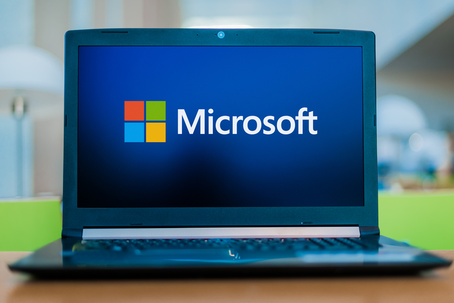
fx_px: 631
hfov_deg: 39.6
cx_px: 227
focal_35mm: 50
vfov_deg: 27.0
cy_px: 152
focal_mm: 50
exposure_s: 1/200
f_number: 1.4
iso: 100
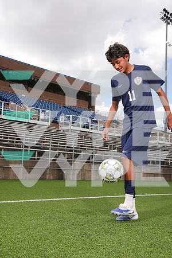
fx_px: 279
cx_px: 86
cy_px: 129
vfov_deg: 49.6
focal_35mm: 39
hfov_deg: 34.2
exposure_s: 1/200
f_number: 7.1
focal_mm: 39
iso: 80
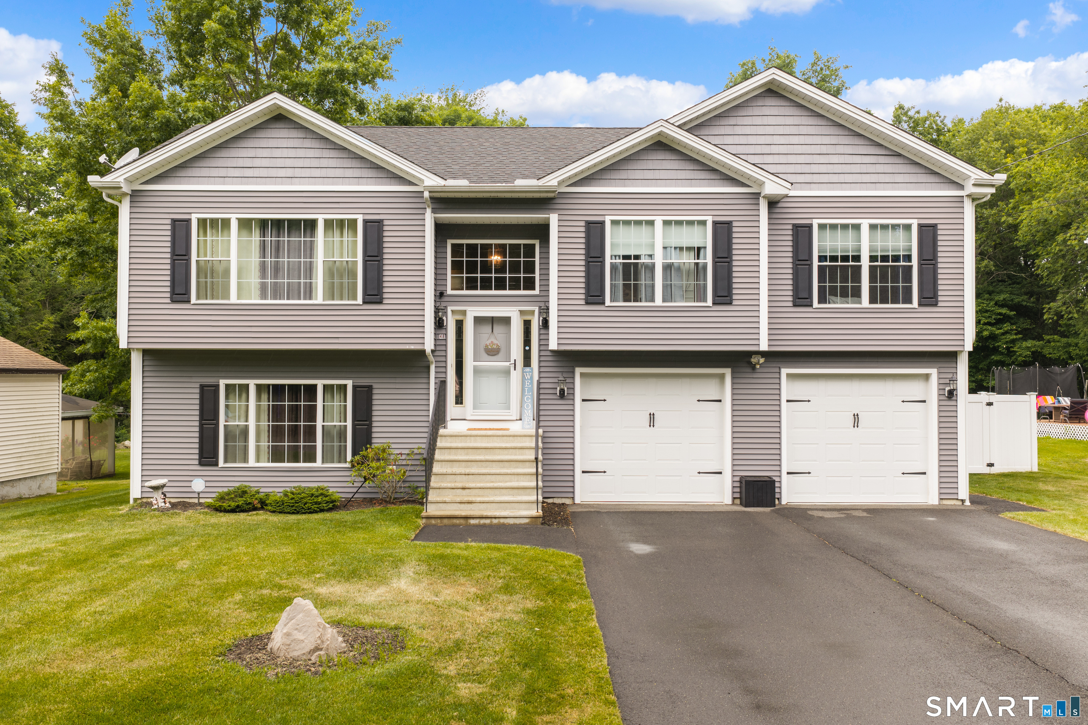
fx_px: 846
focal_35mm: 28
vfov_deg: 46.4
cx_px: 544
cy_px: 362
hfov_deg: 65.5
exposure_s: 1/100
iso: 125
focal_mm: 14.45
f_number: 2.8
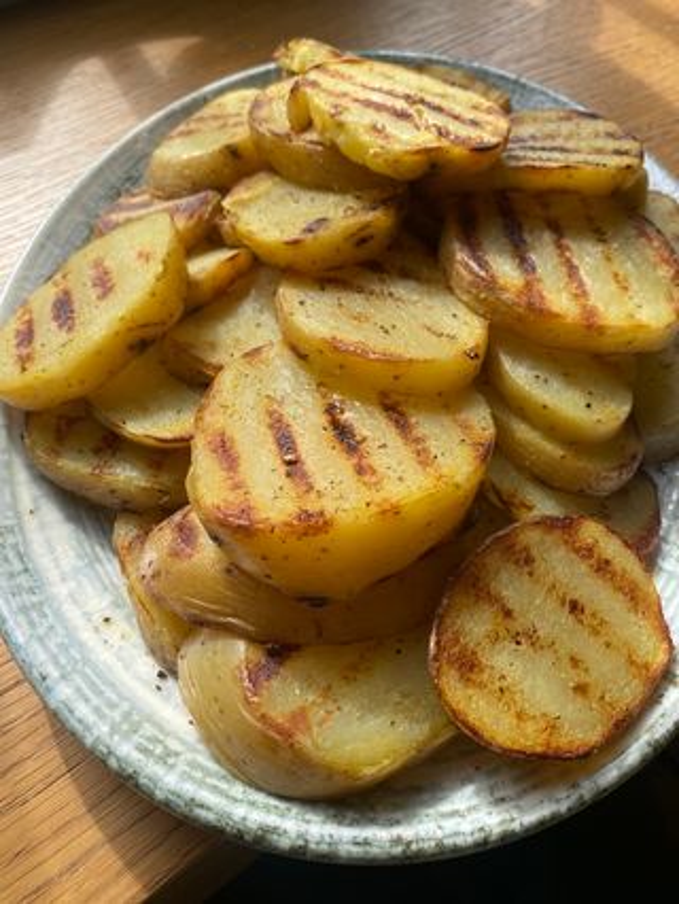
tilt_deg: -54.6
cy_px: 452
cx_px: 340
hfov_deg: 53.1
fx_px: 679
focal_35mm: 26
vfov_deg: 67.3
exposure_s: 1/1124
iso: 32
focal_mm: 4.25
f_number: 1.8
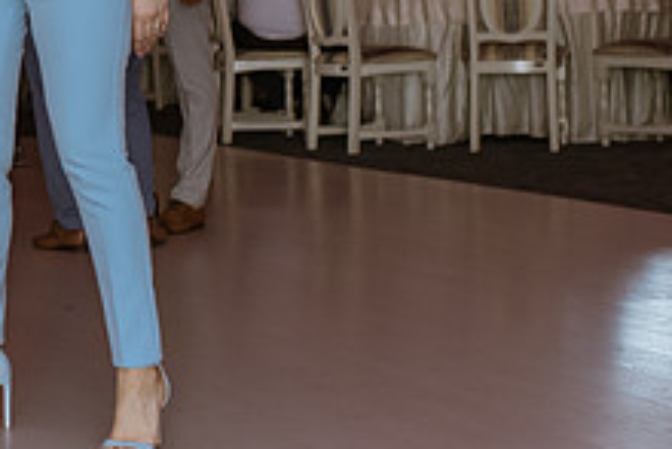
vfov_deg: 11.4
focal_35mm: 119
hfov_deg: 16.3
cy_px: 18
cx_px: -185
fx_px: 2223
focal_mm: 35
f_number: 2
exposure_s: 1/200
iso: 1000
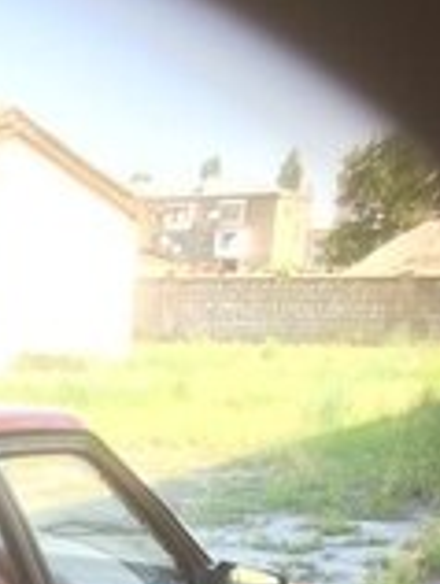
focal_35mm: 91
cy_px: 791
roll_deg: +1.1
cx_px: -170
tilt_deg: -18.7
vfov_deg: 19.6
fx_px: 1538
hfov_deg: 15.3
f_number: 2.2
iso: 40
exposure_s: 1/100
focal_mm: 4.15
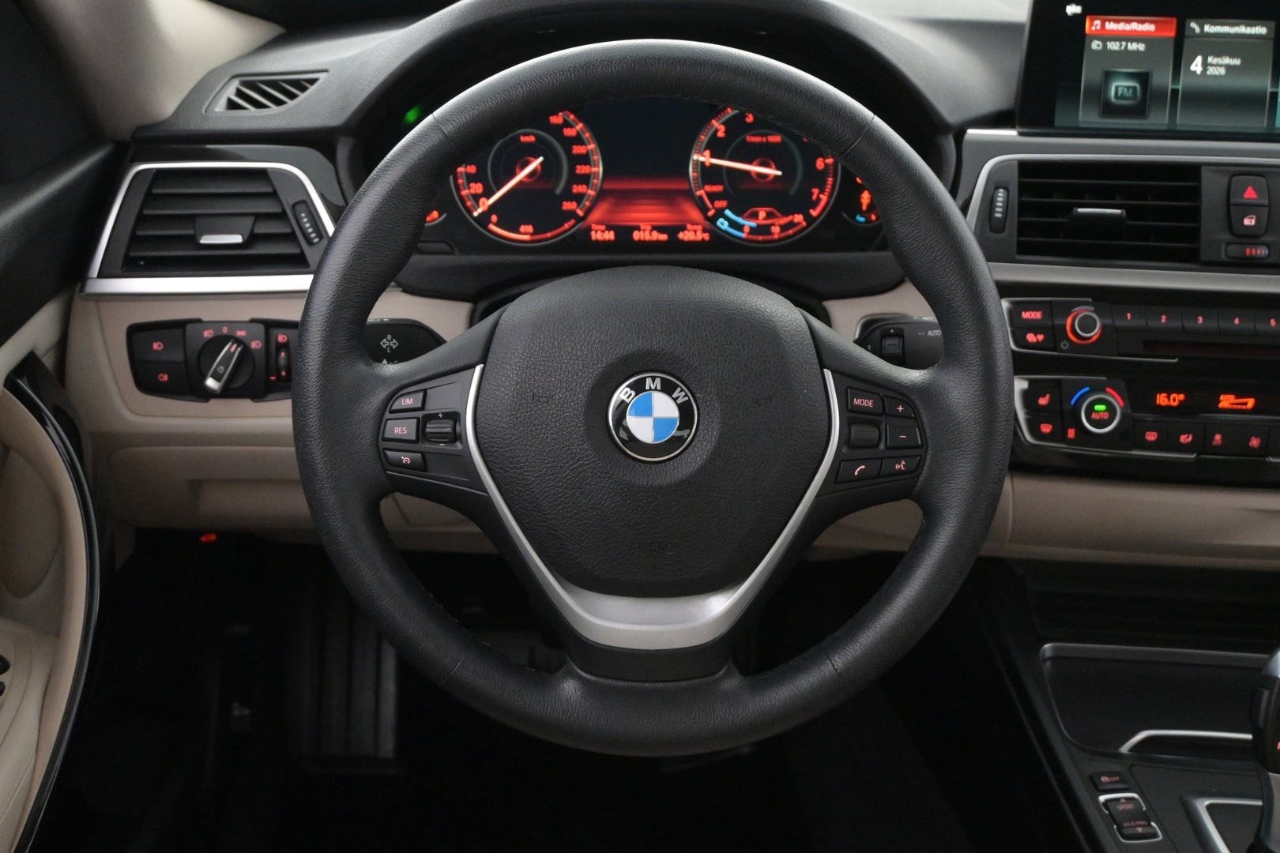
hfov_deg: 43.0
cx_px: 640
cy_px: 426
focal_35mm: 46
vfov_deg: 29.4
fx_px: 1627
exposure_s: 1/50
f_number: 4.8
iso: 5600
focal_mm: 30.5
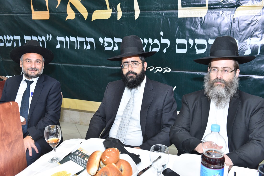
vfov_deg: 37.9
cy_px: 88
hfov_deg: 54.4
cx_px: 132
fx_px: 257
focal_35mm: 35
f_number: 4.5
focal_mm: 35
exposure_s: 1/160
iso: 800
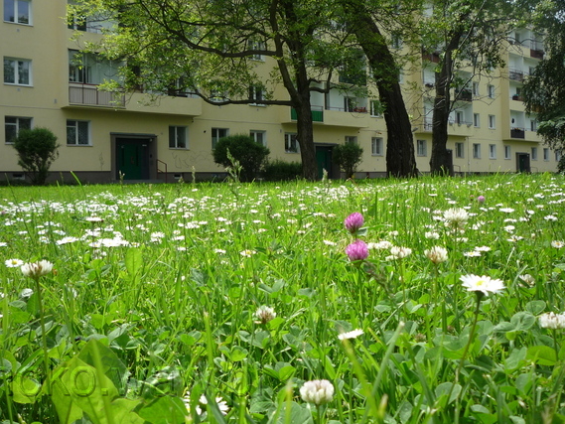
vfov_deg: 39.6
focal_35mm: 36
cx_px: 274
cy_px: 190
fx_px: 588
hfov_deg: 51.3
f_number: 4.5
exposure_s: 1/400
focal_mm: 5.2
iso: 100
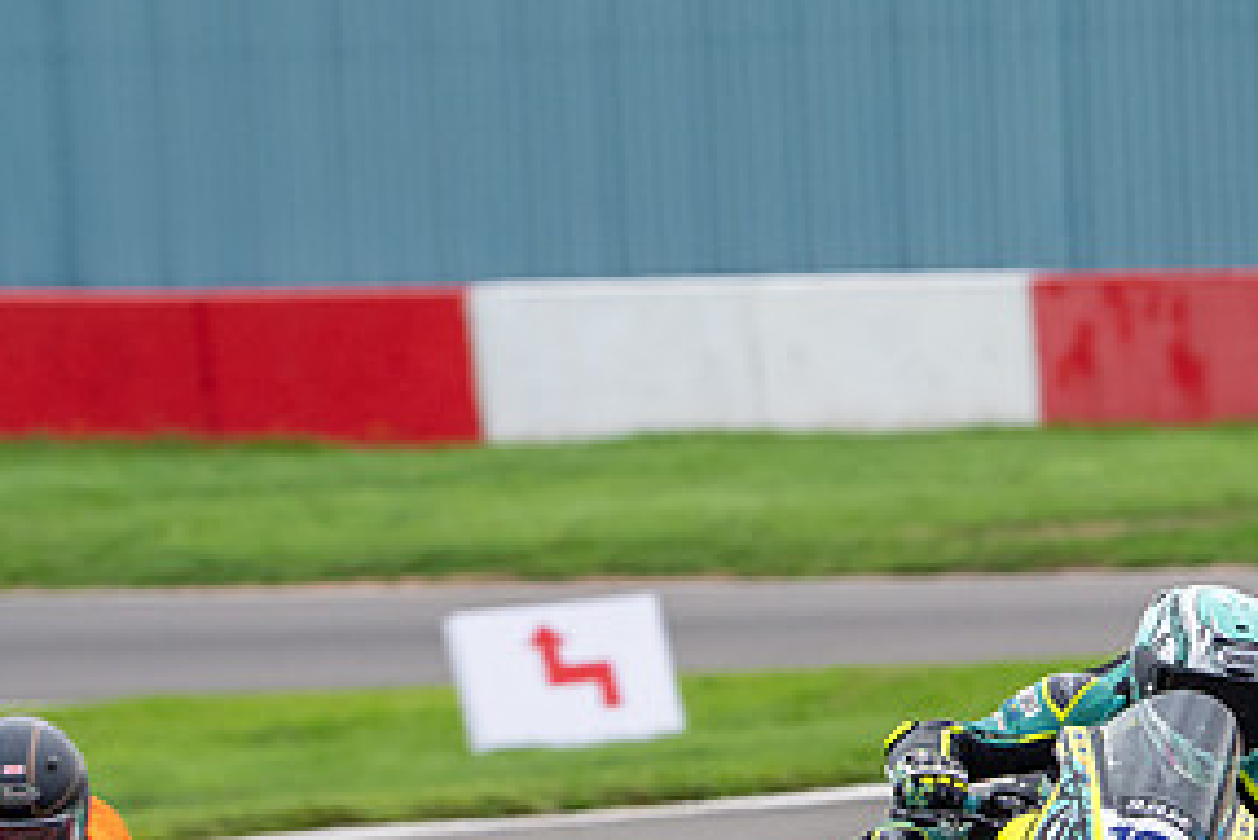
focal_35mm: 932
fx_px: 32583
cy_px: 611
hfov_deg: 2.2
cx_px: 1234
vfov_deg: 1.5
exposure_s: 1/320
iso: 800
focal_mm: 400
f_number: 8
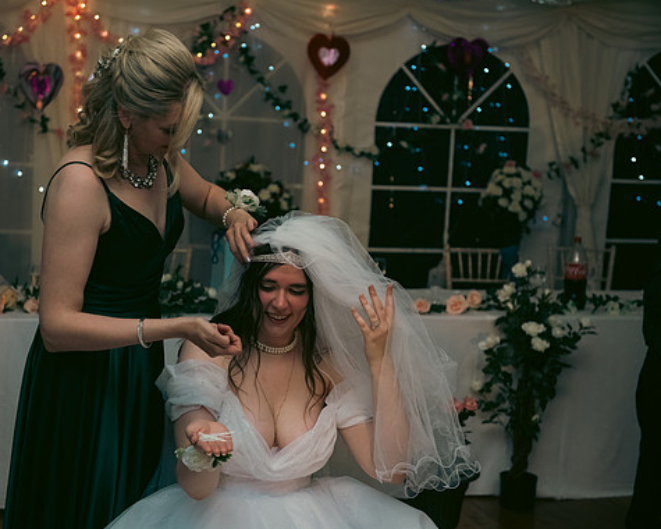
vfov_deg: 24.2
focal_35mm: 63
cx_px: 282
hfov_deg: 30.0
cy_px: 261
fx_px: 1232
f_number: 3.5
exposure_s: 1/160
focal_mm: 55
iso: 800
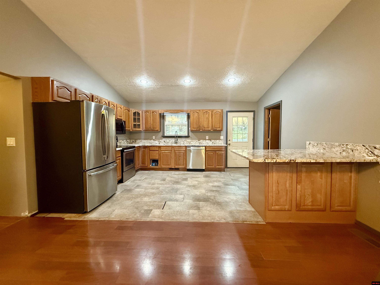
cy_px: 142
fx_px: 154
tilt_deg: -2.6
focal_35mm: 14
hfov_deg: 102.1
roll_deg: -0.1
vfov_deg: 85.7
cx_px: 190
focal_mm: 2.22
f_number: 2.2
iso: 800
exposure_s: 1/60
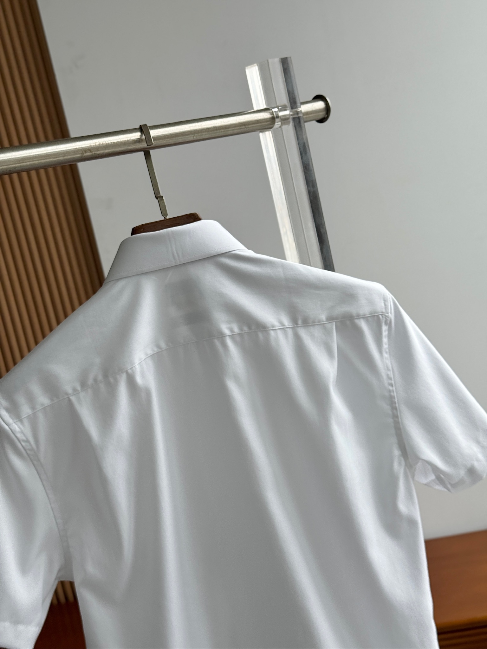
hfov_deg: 30.3
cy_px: 324
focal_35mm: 48
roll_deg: +12.7
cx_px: 244
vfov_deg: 39.7
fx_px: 900
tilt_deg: -8.3
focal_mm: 6.76
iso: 64
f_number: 1.78
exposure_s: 1/549
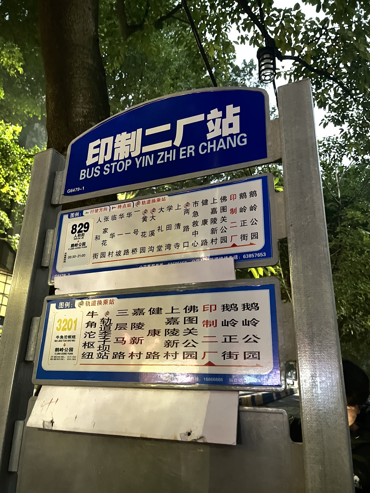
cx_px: 185
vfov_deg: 67.3
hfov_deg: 53.1
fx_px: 371
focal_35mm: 26
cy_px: 246
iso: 4000
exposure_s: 1/17
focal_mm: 5.1
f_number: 1.6
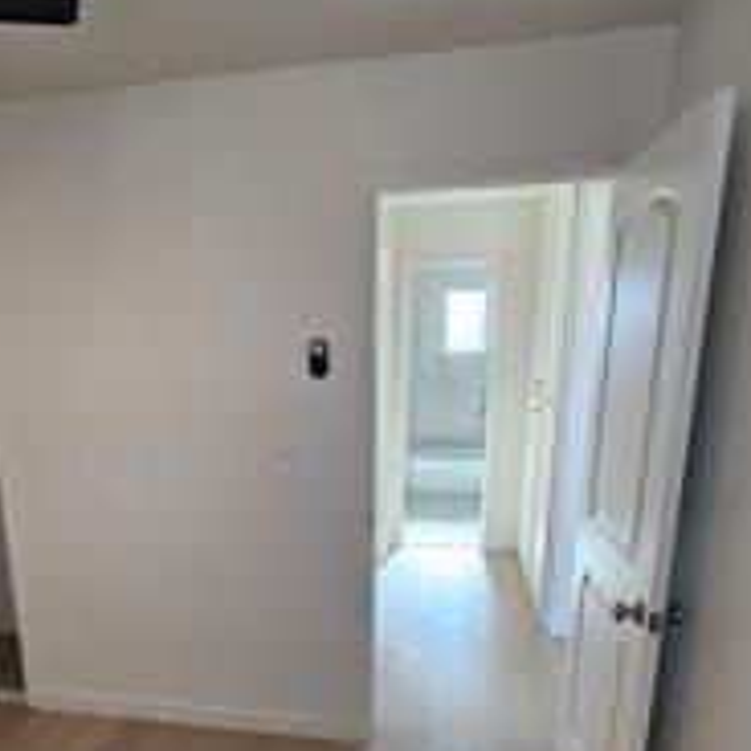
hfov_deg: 62.2
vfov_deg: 61.4
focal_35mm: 25
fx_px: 614
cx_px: 290
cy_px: 502
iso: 50
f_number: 2.2
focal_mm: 2.2
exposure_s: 1/60
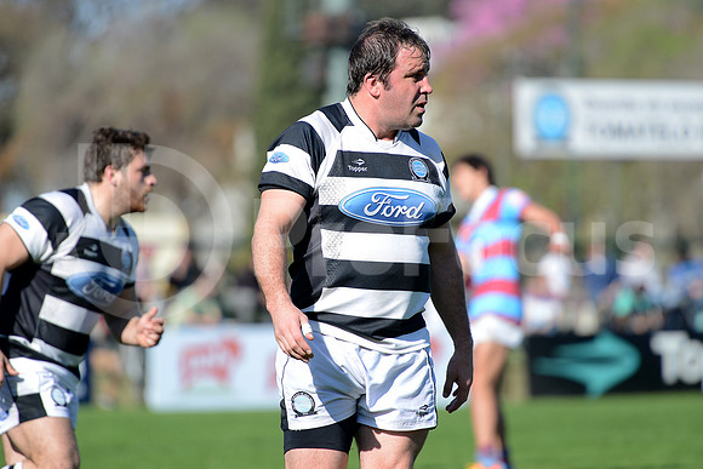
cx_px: 352
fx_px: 5273
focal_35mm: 270
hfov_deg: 7.6
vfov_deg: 5.1
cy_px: 234
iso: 320
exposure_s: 1/1600
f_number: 4
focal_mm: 270
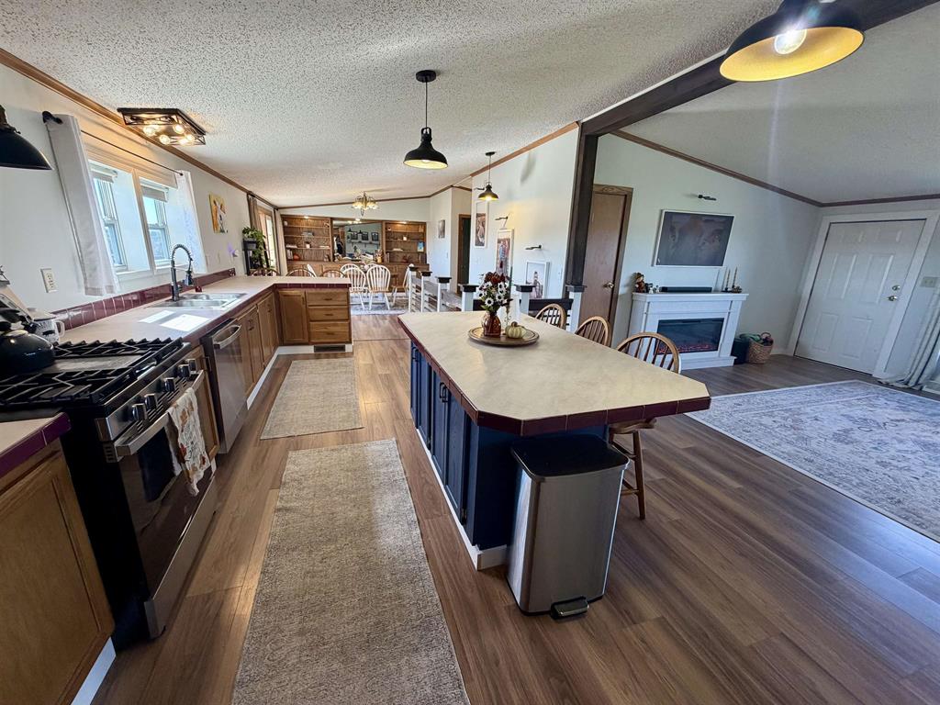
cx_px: 470
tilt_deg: -15.8
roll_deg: -1.5
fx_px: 380
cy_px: 352
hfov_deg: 102.1
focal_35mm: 14
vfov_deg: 85.7
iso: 160
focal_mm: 2.22
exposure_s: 1/120
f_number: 2.2
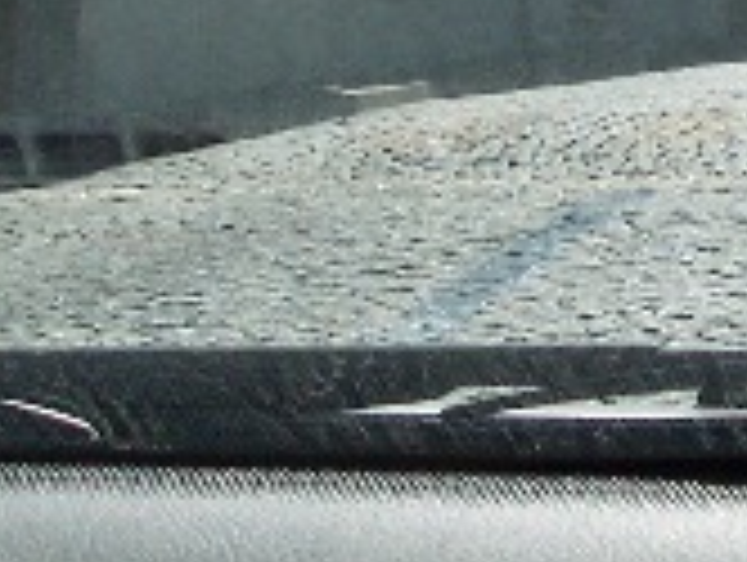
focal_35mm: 183
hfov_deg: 10.2
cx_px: 1305
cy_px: -351
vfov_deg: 7.9
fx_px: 3955
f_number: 4.8
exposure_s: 1/700
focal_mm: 8
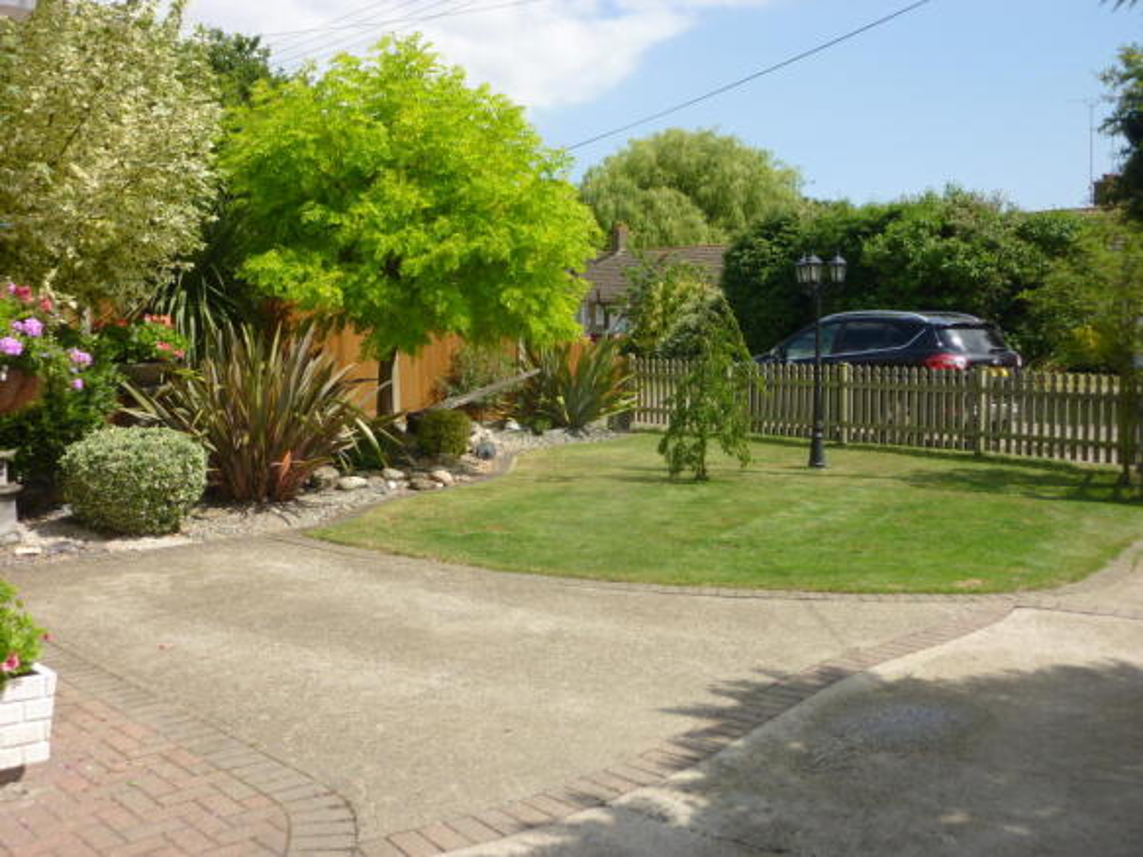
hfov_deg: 46.8
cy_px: 428
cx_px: 572
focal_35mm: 40
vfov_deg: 35.9
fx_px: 1321
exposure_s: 1/640
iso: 80
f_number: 3.6
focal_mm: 6.5
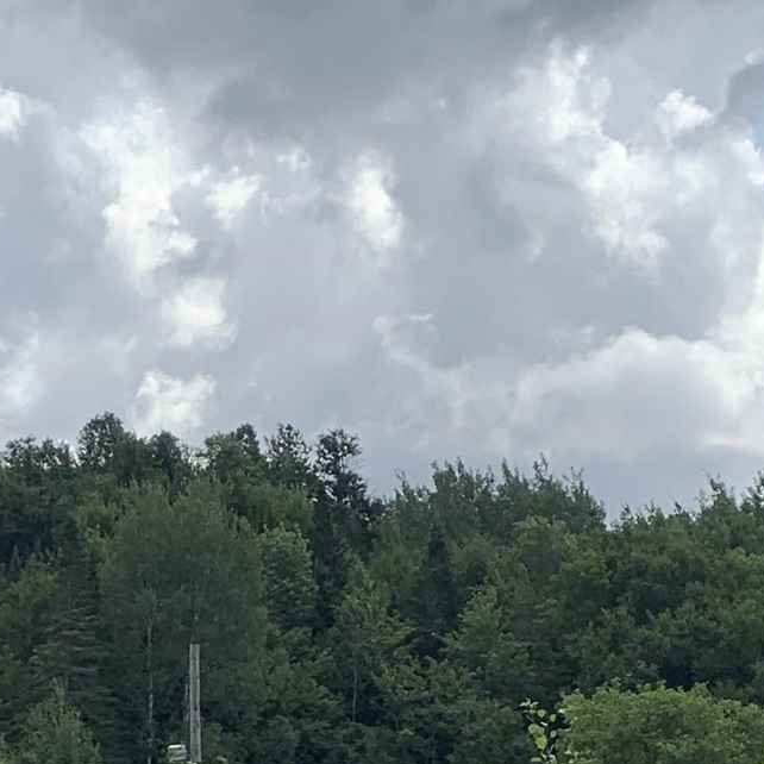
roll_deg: +0.3
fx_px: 2747
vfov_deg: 14.7
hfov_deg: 15.1
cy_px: 1142
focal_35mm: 110
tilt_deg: +0.9
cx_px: -228
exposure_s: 1/1610
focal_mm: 4.25
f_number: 1.8
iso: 25
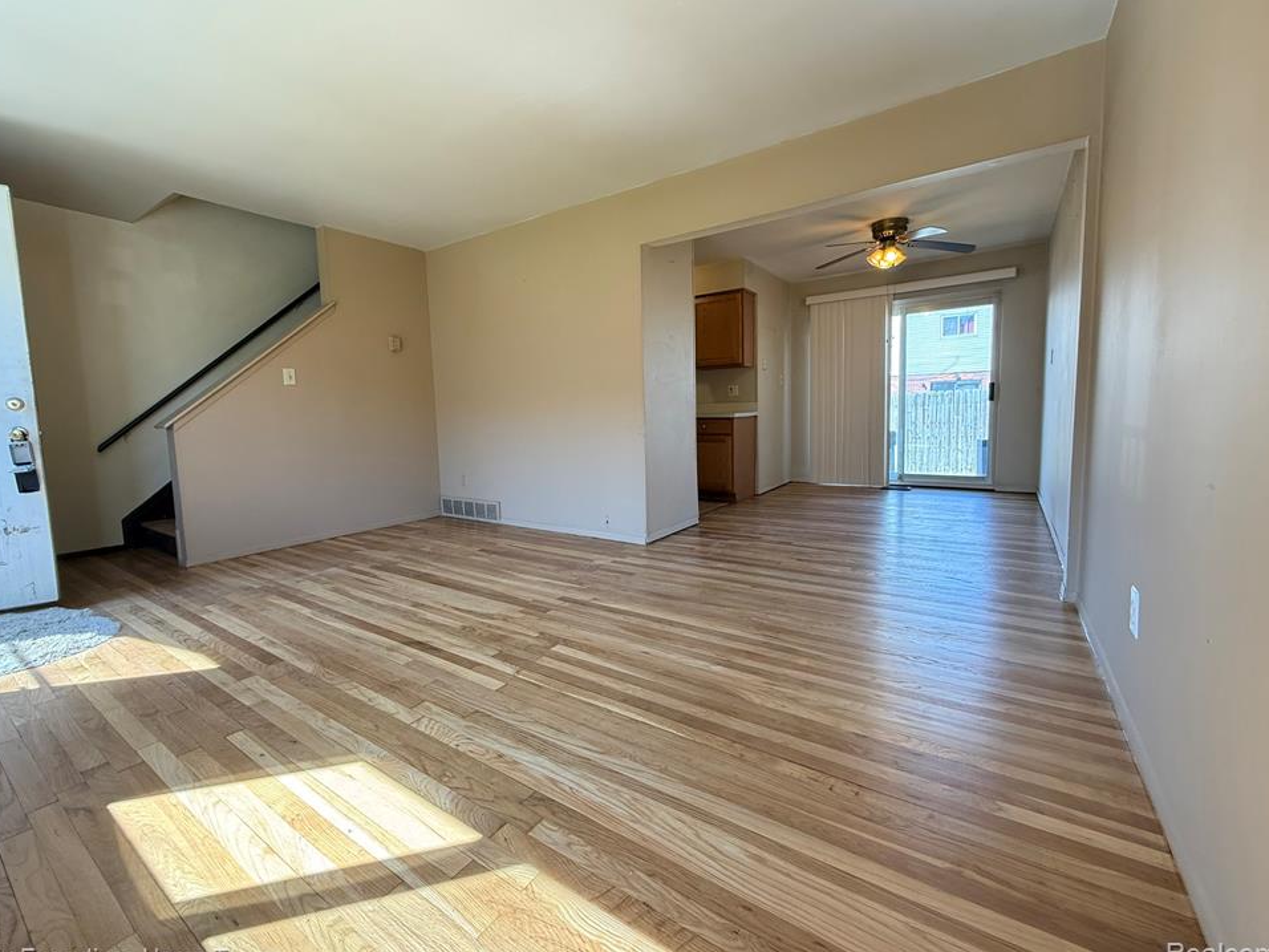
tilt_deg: -5.0
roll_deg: +1.6
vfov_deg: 81.7
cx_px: 621
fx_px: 550
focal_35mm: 15
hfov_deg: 98.2
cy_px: 465
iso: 200
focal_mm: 2.22
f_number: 2.2
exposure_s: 1/99
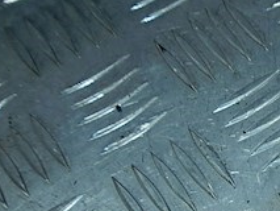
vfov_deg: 16.4
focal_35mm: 84
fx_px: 680
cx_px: 386
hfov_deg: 20.7
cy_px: 293
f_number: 3.9
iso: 125
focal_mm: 5
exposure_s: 1/100
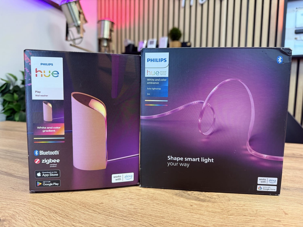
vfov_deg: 56.8
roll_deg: -1.0
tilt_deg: -5.8
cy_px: 114
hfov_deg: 71.6
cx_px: 152
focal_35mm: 24
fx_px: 210
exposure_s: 1/50
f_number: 1.78
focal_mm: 6.76
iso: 200
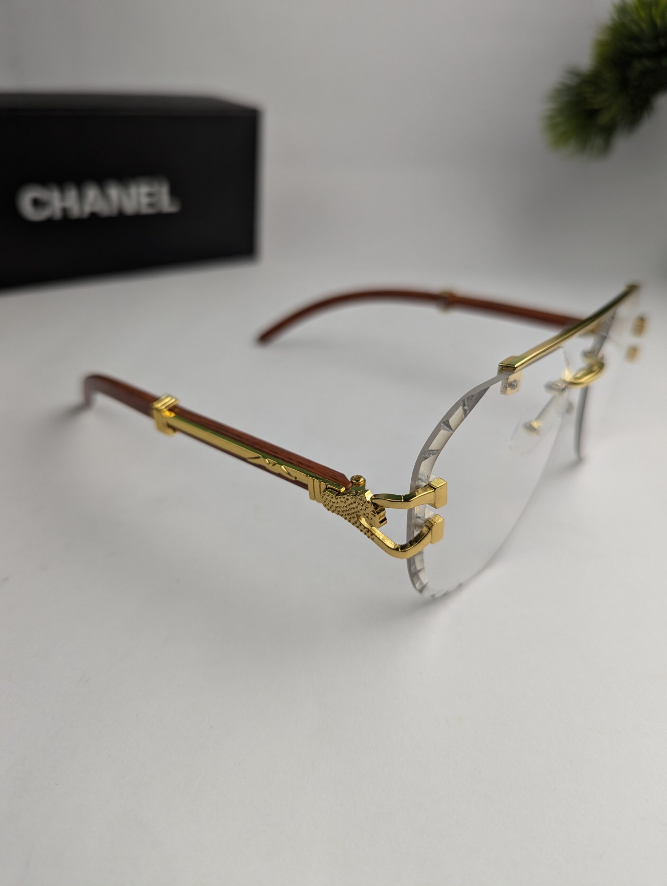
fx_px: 615
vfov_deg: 71.5
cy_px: 443
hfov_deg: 56.9
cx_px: 334
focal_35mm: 24
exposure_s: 1/235
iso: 66
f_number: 1.85
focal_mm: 6.81
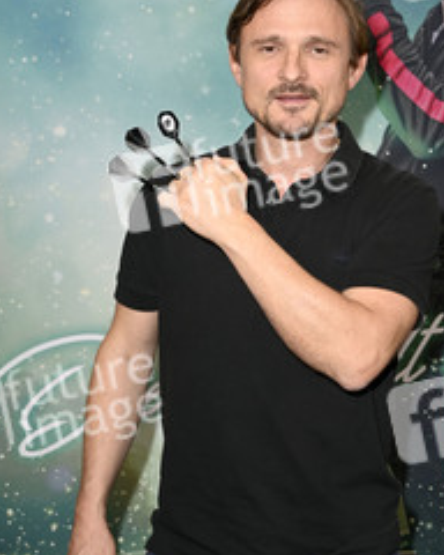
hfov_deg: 19.6
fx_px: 1281
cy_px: 294
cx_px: 296
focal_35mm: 78
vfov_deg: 24.4
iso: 500
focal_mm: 50
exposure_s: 1/200
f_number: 5.6
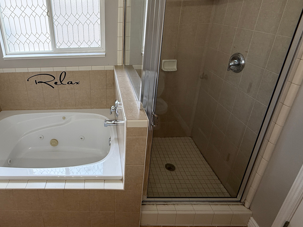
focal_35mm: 22
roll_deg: +3.0
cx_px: 94
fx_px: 193
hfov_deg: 73.4
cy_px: 80
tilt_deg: -21.5
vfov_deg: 60.0
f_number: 2.2
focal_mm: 2.22
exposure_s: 1/120
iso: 80
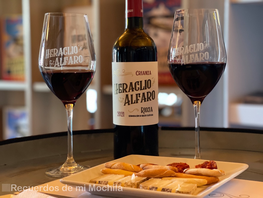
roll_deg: +0.1
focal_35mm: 64
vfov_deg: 22.9
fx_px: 486
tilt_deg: -5.0
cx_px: 132
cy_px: 99
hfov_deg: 30.3
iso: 500
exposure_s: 1/14
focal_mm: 7.5
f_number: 2.2
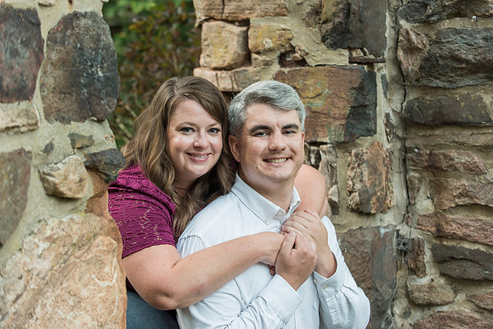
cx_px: 246
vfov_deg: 15.2
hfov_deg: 22.6
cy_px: 164
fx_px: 1233
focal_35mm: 90
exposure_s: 1/80
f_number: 4
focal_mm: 90
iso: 640
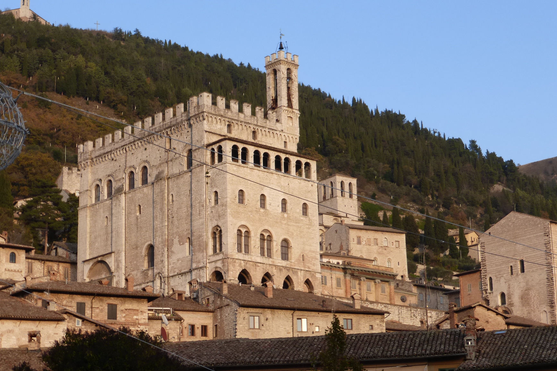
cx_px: 252
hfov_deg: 26.6
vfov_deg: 17.9
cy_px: 197
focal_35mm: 76
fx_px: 1176
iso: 100
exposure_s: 1/160
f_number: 4.8
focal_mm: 11
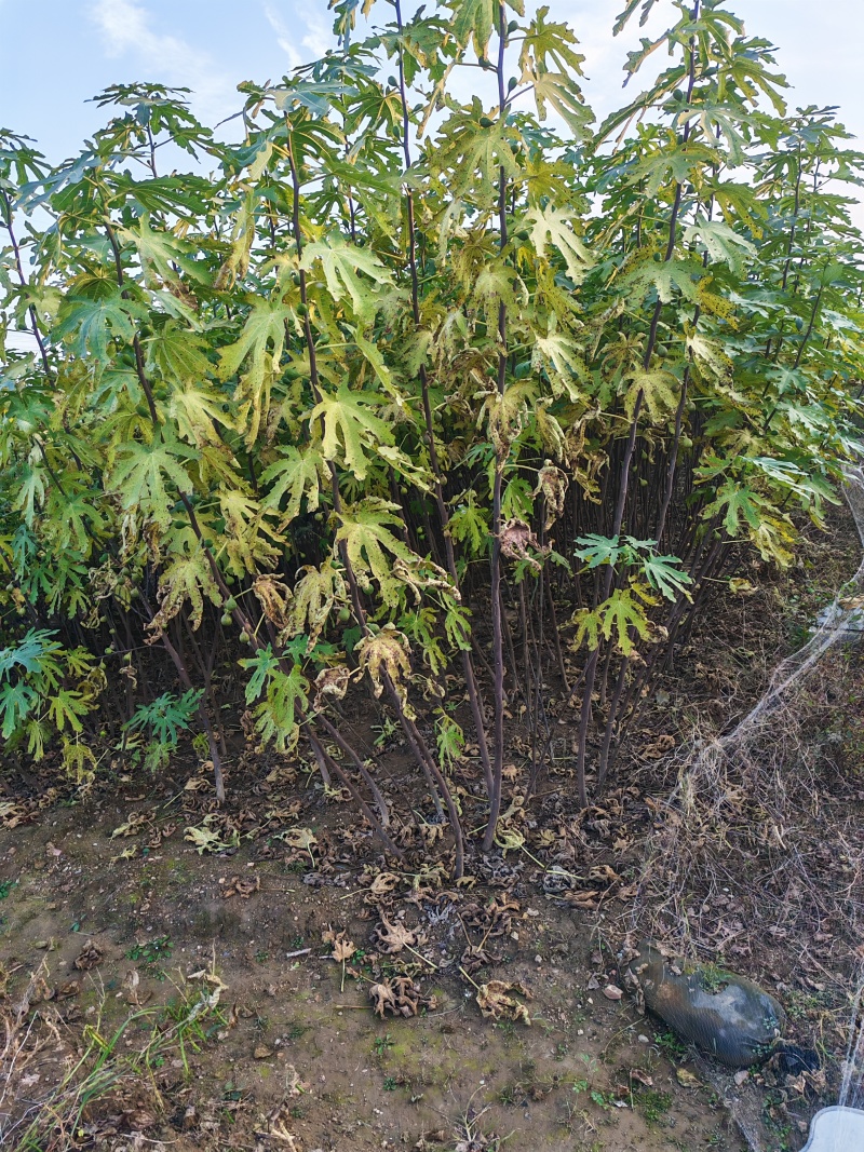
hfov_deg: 56.8
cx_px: 432
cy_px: 576
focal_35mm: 24
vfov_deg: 71.6
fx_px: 799
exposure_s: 1/400
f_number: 1.95
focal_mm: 6.67
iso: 50
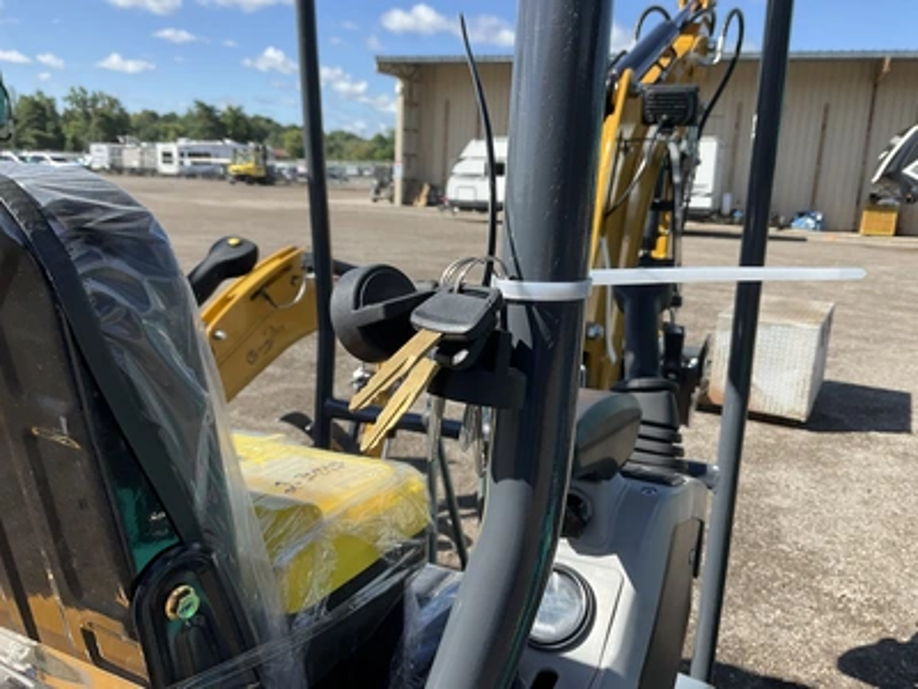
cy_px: 344
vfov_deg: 48.2
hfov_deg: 61.7
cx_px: 459
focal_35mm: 29
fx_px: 769
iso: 25
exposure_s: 1/929
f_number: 1.8
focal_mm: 3
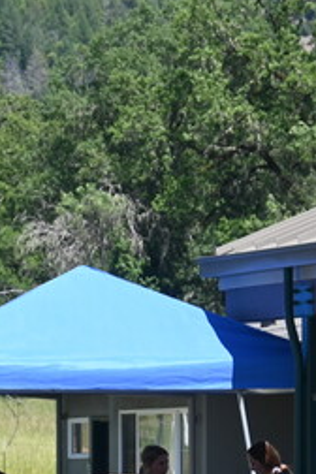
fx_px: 4016
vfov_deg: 6.7
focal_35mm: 305
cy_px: 456
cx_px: 85
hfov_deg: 4.5
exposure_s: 1/250
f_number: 6.3
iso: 100
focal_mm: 50
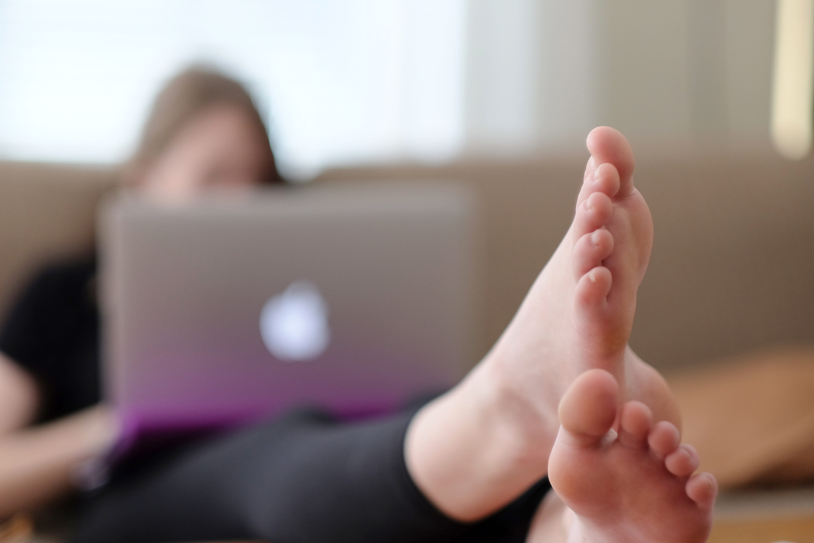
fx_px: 1899
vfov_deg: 16.3
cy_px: 272
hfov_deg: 24.2
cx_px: 407
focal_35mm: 84
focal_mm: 56
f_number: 1.4
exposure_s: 1/480
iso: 400
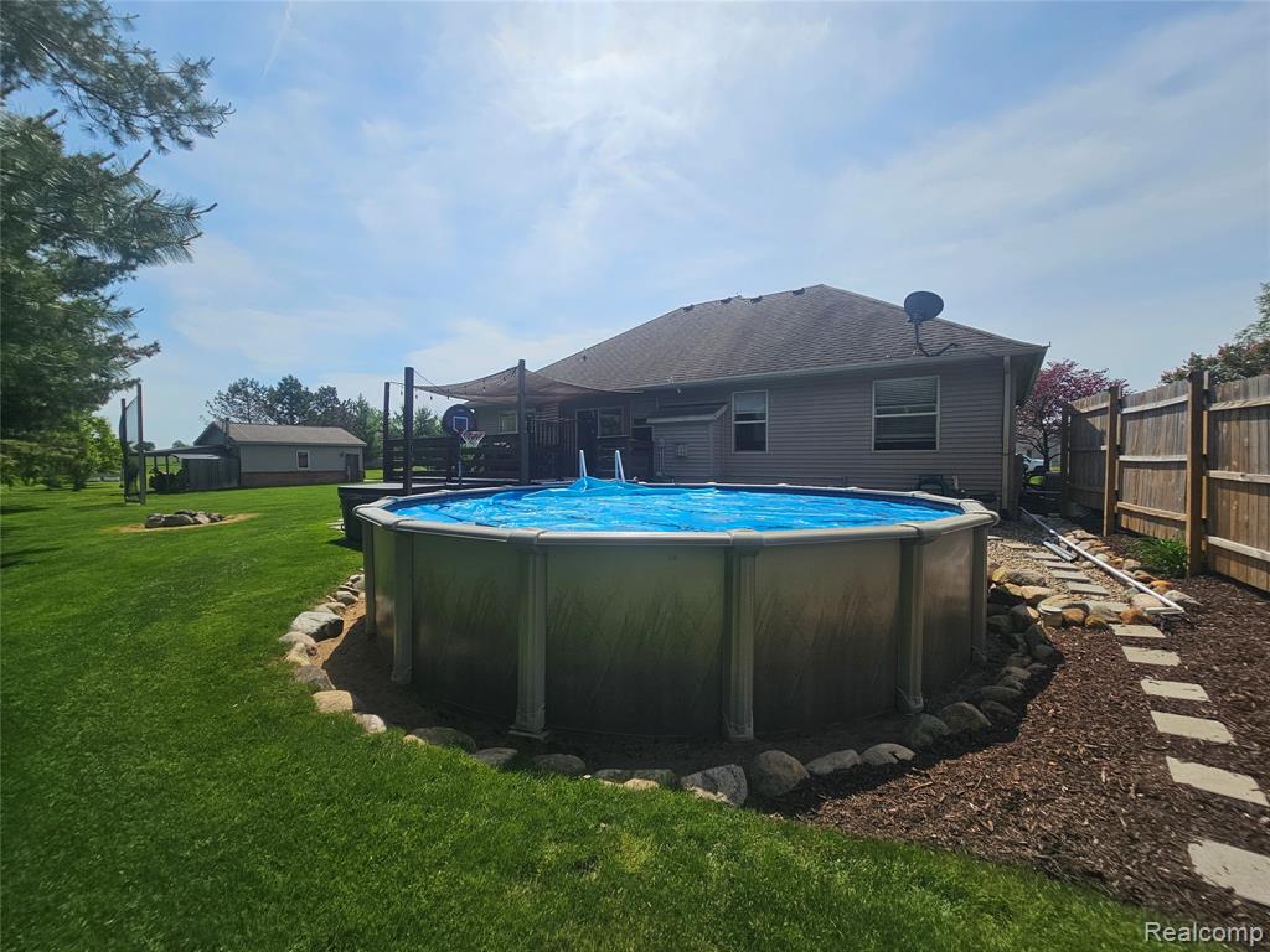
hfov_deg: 106.2
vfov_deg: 89.9
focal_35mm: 13
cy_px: 476
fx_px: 477
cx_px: 635
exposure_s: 1/4054
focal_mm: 2.2
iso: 50
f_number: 2.2
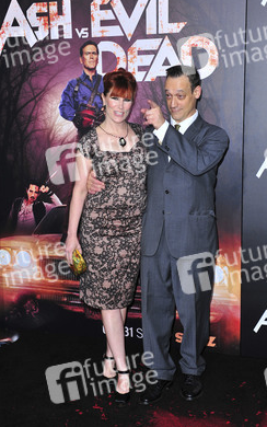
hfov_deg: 28.0
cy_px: 214
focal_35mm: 46
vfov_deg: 43.5
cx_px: 134
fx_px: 535
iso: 500
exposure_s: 1/320
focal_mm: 44
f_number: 5.6
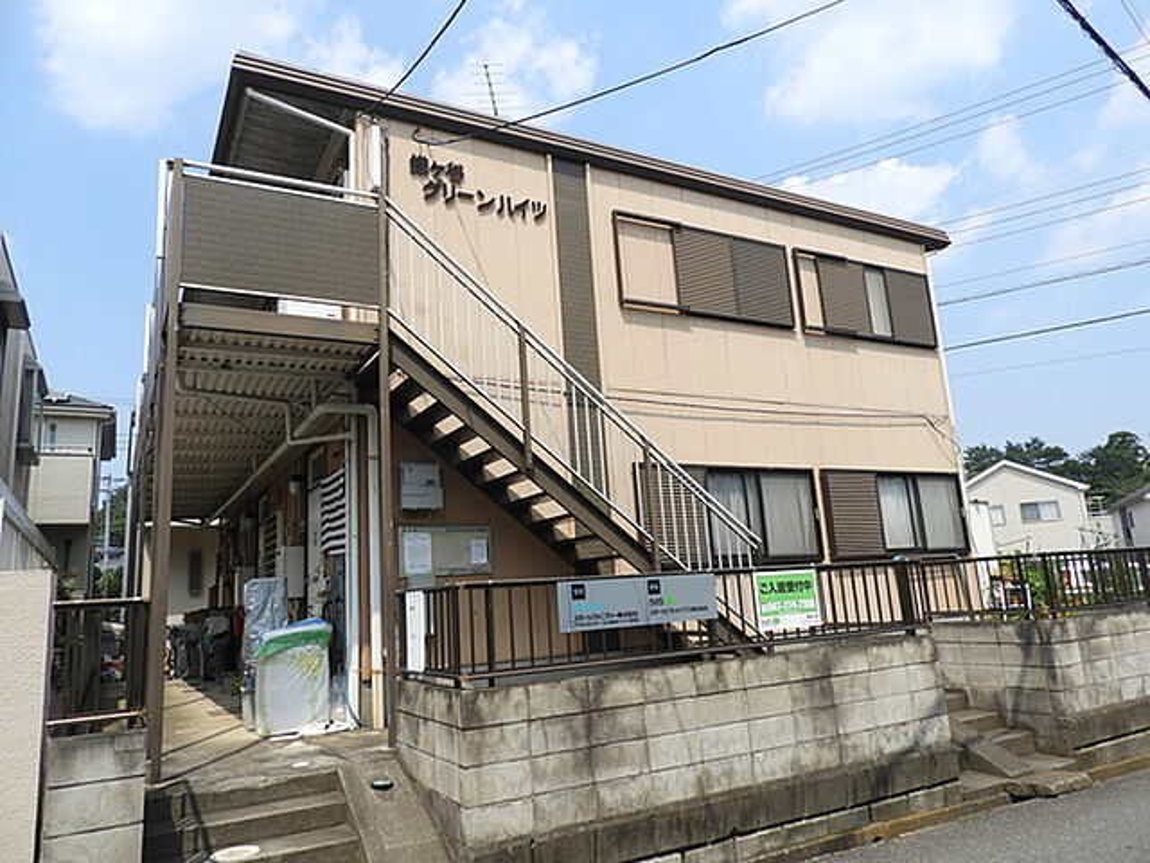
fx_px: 797
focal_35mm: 24
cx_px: 575
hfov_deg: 71.6
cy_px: 432
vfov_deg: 56.8
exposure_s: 1/1000
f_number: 3.3
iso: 100
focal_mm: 4.3
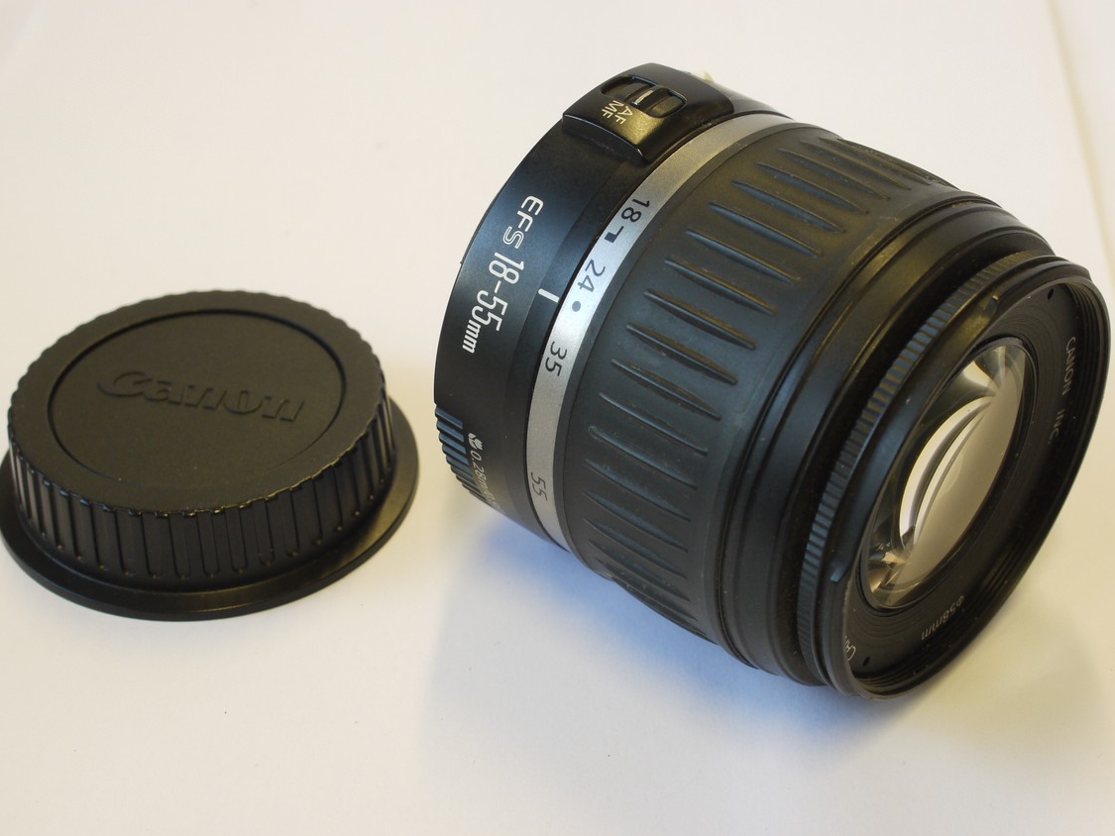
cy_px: 407
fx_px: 2062
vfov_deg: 22.9
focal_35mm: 64
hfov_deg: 30.3
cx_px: 564
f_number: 8
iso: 400
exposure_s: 1/20
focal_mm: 30
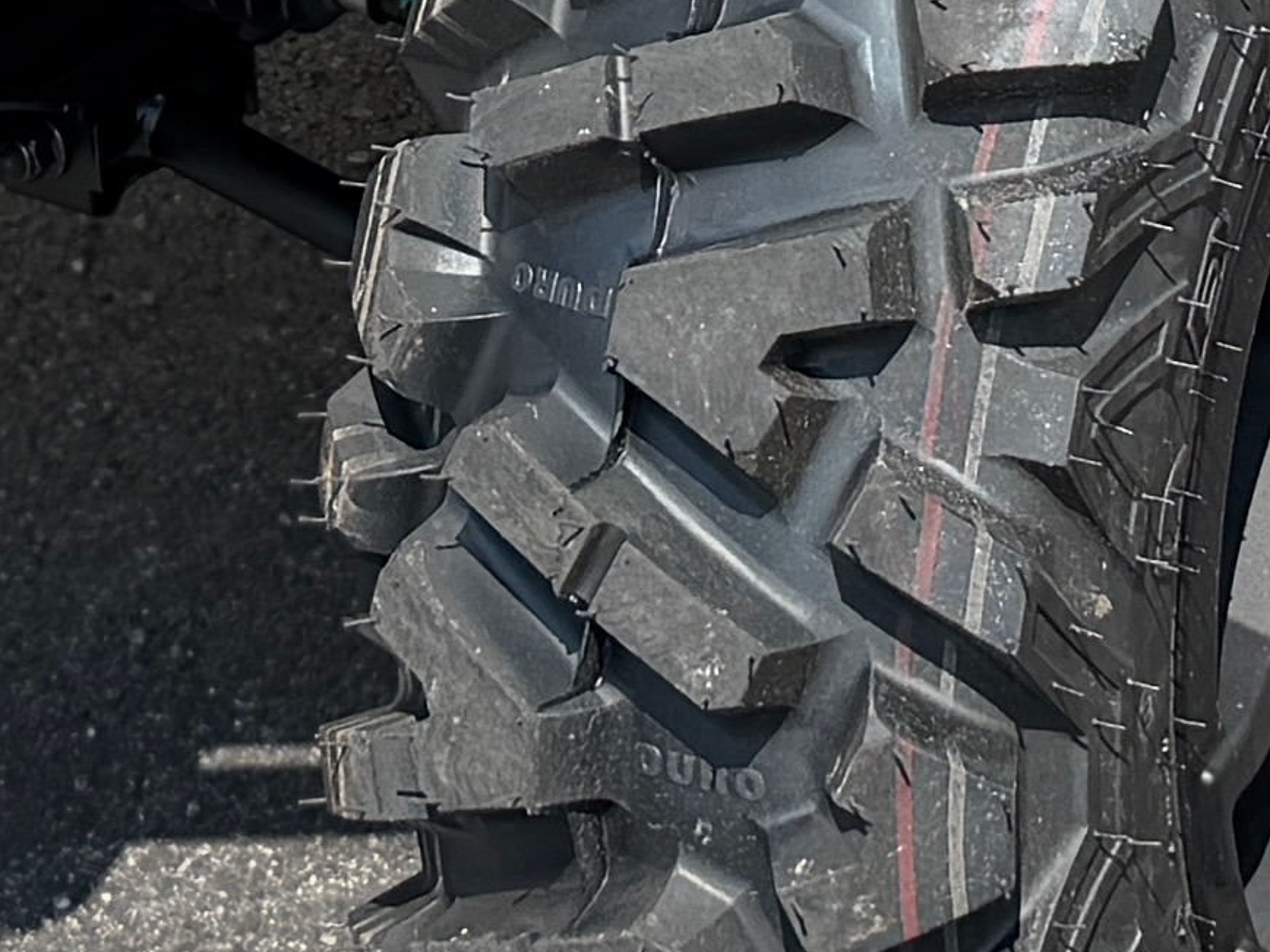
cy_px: -994
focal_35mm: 158
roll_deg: +2.0
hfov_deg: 12.5
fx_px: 5797
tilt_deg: -15.8
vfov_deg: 8.8
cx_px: 584
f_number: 1.78
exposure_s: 1/3953
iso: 80
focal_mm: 6.76
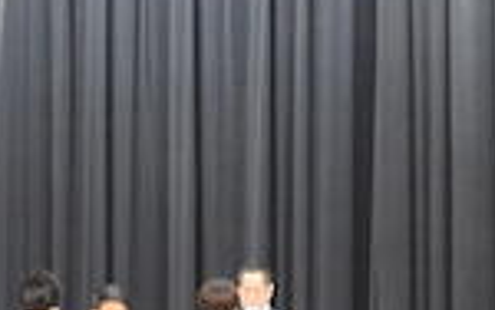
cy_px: 343
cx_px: 112
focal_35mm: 423
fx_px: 5711
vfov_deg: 3.1
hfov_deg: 5.0
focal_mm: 26.9
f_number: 5.2
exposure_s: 1/5
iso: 800
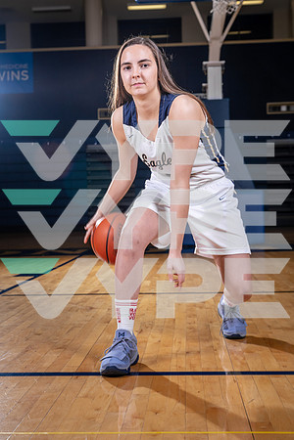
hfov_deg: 27.0
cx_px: 147
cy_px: 220
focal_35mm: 50
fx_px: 612
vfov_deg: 39.6
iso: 100
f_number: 5.6
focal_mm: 50
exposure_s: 1/125
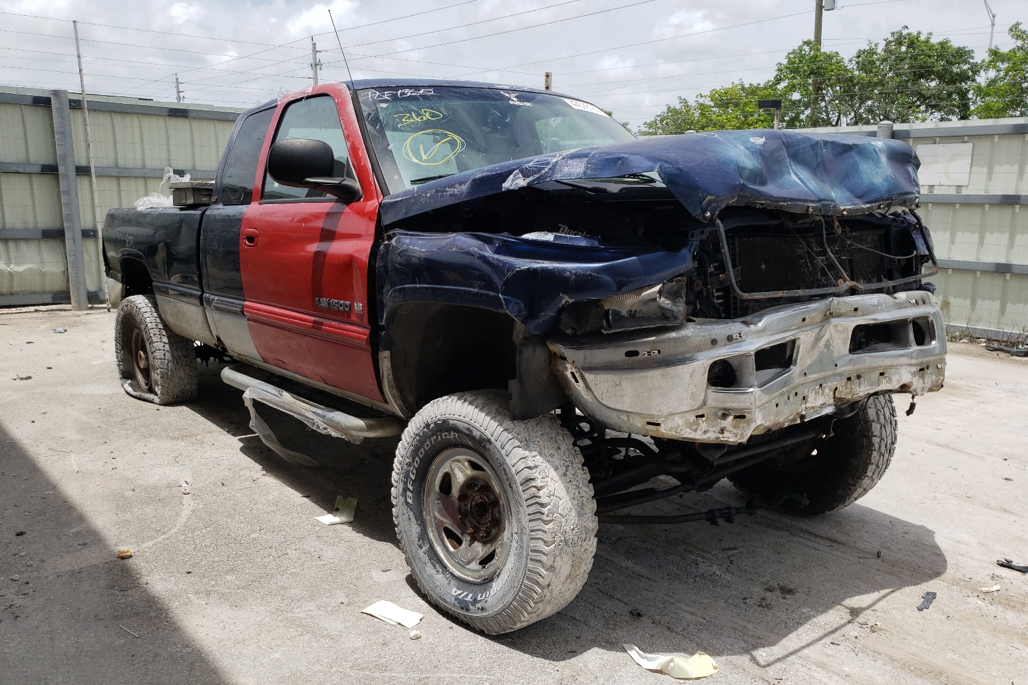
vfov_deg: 46.4
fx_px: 799
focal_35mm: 28
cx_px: 522
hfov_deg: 65.5
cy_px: 352
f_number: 1.5
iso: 50
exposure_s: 1/5000
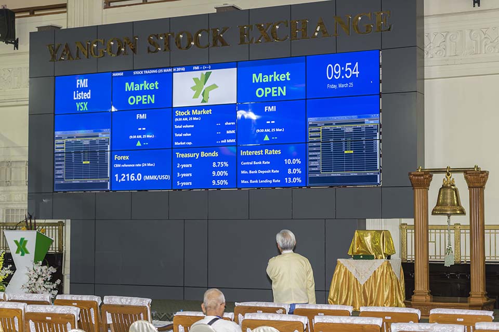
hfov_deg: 28.9
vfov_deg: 19.4
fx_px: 970
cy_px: 166
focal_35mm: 70
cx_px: 250
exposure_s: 1/125
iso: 400
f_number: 3.2
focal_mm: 70
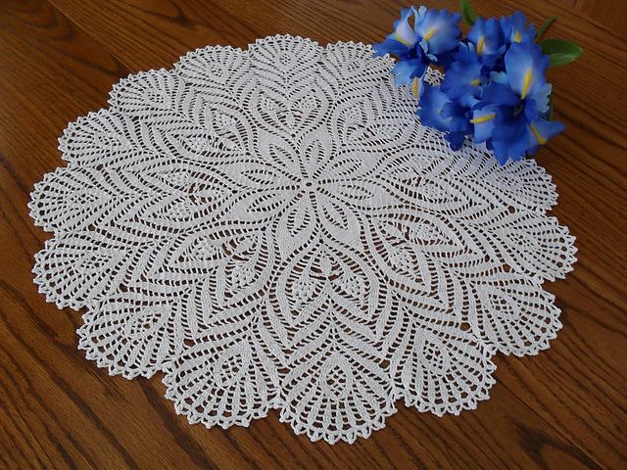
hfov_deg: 52.6
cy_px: 235
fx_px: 634
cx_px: 314
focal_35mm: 35
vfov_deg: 40.7
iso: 160
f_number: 3.2
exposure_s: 1/30
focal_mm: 6.3
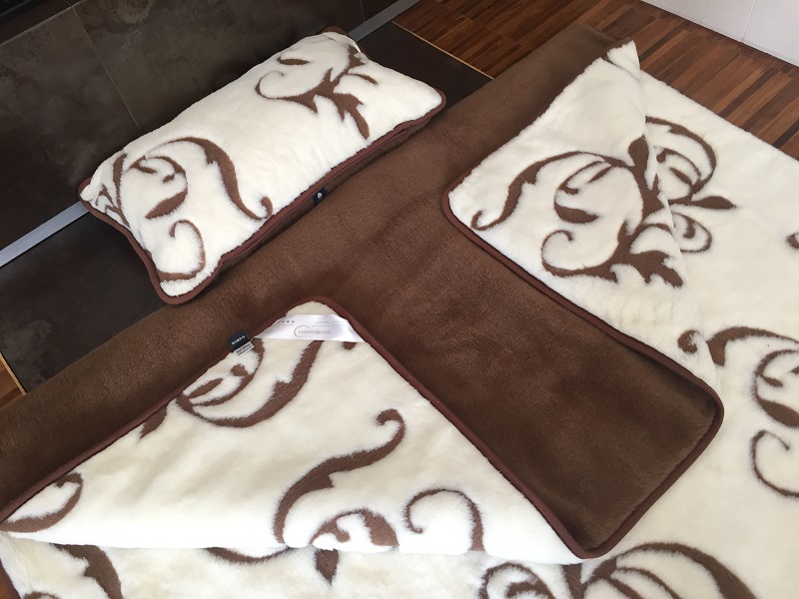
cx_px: 400
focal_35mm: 29
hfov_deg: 61.7
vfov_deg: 48.2
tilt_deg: -56.1
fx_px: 669
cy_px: 300
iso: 50
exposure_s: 1/33
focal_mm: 4.15
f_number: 2.2
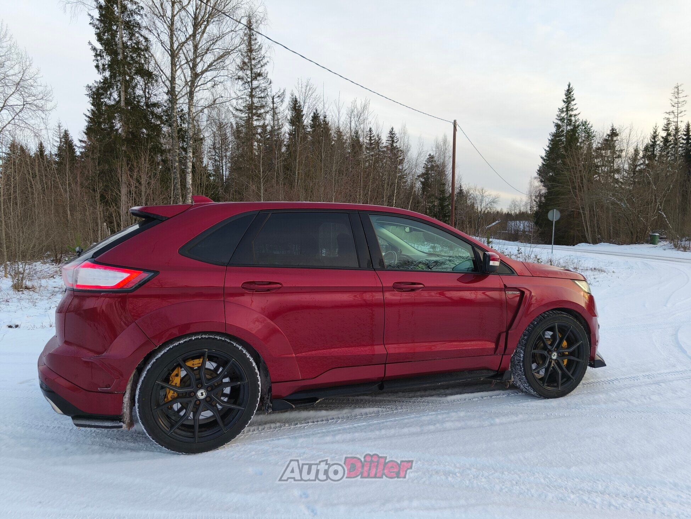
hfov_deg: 73.9
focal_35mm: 23
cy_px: 260
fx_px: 459
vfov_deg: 58.9
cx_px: 346
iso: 80
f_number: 1.7
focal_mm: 5.35
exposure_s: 1/364
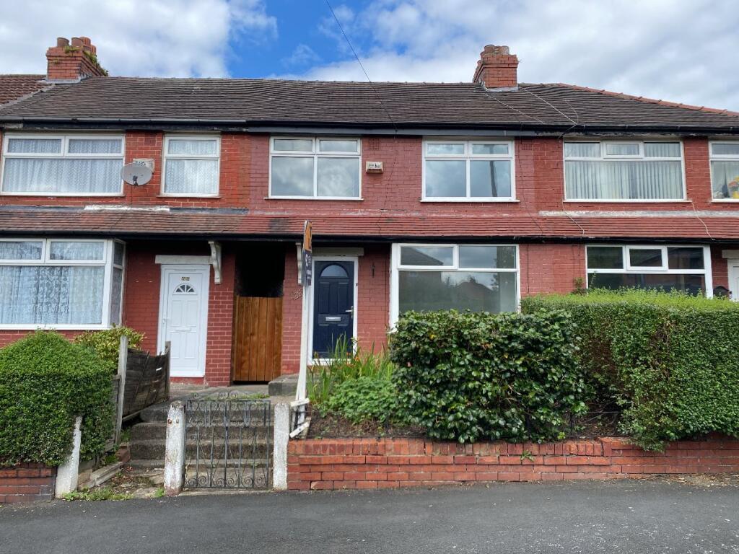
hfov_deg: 67.3
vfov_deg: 53.1
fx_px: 555
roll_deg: +0.0
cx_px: 370
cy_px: 277
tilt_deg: +6.7
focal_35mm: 26
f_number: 1.8
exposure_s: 1/1504
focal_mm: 4.25
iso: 32
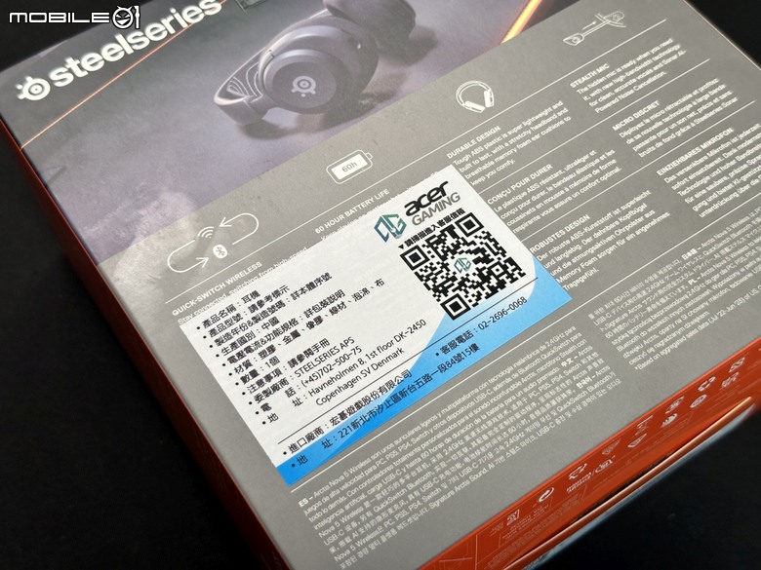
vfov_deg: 30.3
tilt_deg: -60.6
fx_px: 1055
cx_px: 380
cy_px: 285
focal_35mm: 48
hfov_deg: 39.7
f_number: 1.78
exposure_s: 1/121
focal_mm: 6.86
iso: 80
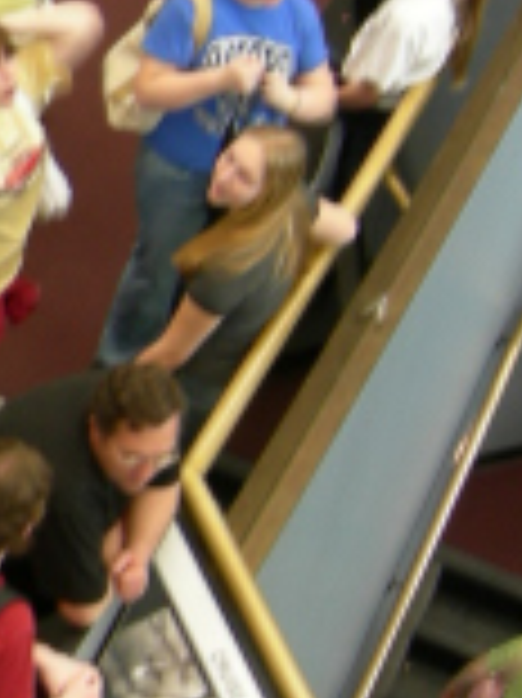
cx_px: -477
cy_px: 320
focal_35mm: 149
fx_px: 3000
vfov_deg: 13.3
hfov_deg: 9.4
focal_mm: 7.5
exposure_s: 1/6.8
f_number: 2.7
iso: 64
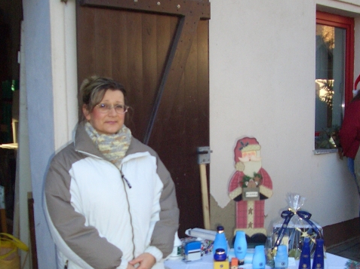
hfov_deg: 40.5
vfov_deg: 30.5
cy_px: 191
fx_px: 488
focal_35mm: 47
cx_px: 180
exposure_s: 1/800
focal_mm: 5.8
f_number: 2.6
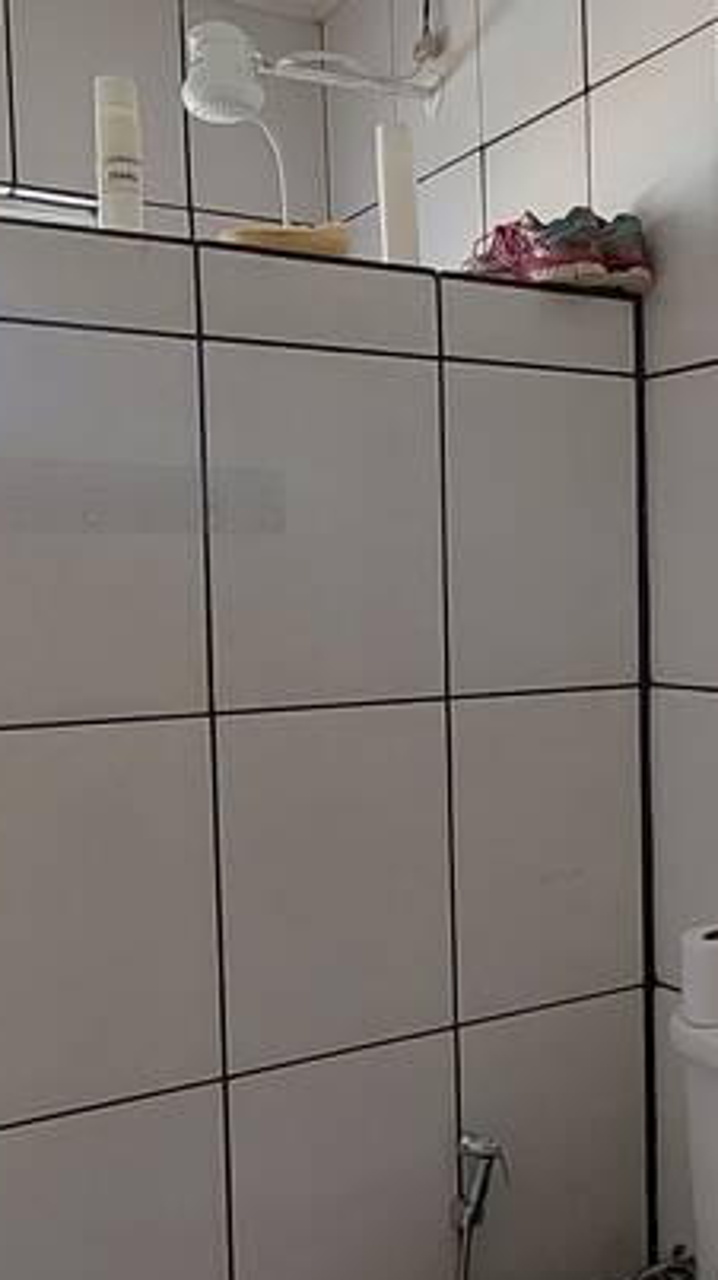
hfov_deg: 30.3
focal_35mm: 38
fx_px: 1289
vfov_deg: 52.7
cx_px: 581
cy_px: 699
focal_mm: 1.74
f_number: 2.2
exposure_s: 1/60
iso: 200
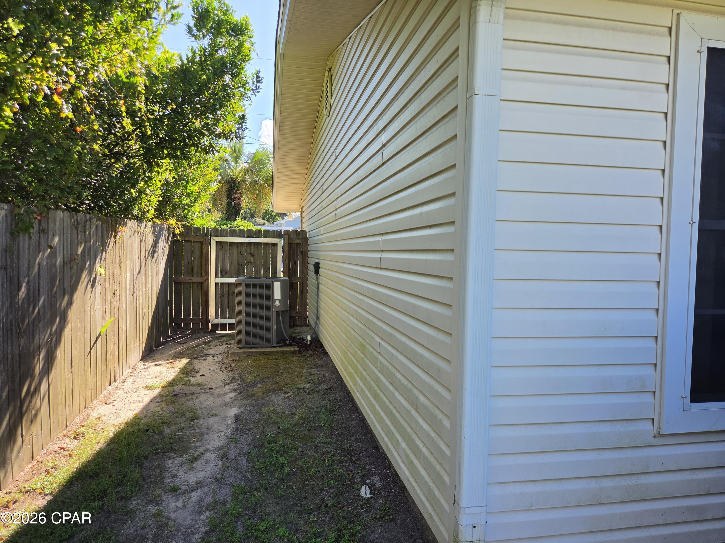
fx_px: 482
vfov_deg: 58.9
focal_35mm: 23
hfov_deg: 73.9
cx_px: 362
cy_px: 272
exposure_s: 1/1672
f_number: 1.8
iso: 80
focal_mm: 5.4
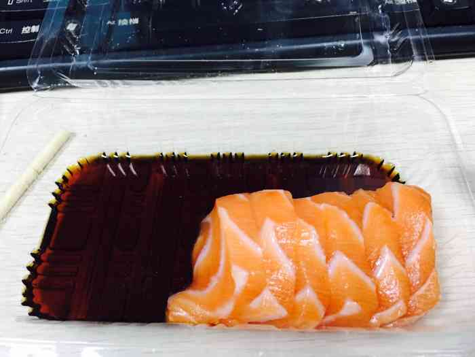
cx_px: 238
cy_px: 178
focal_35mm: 29
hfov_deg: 61.7
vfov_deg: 48.2
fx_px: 398
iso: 125
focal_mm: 4.15
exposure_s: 1/17
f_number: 2.2
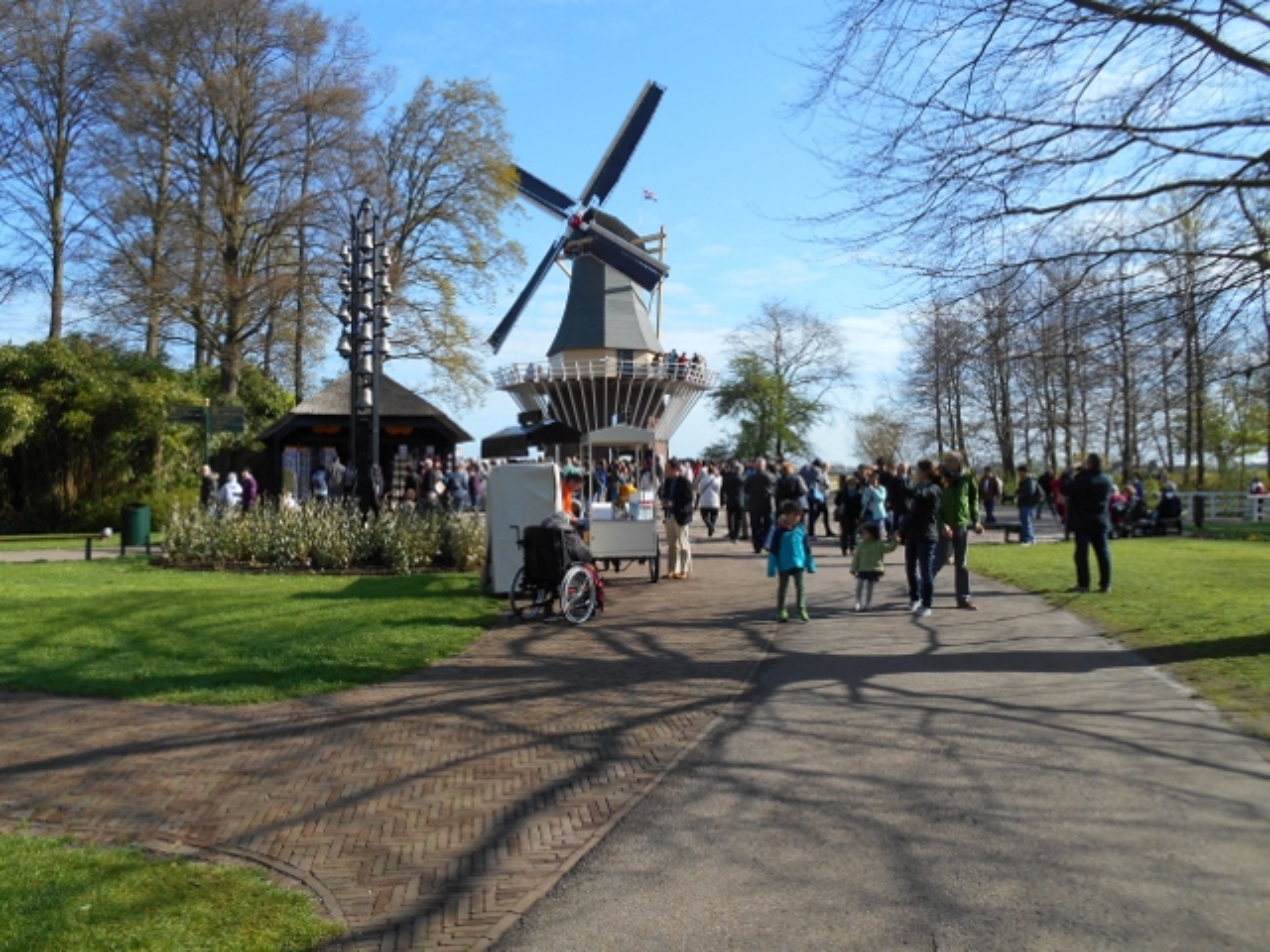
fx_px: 954
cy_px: 476
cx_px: 635
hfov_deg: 67.3
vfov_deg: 53.1
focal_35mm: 26
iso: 80
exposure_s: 1/640
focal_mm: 4.7
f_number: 3.4
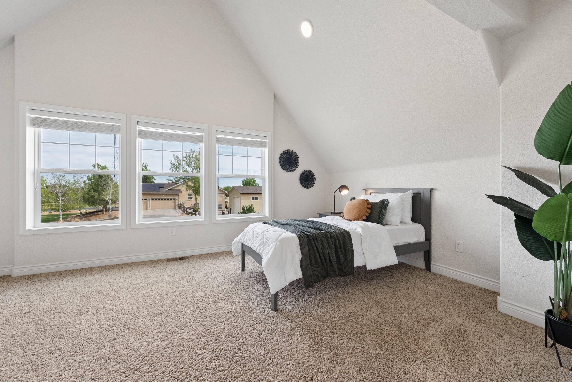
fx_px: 223
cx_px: 286
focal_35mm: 14
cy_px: 191
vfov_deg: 81.3
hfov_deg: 104.2
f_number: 8
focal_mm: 14
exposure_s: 1/100
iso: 640
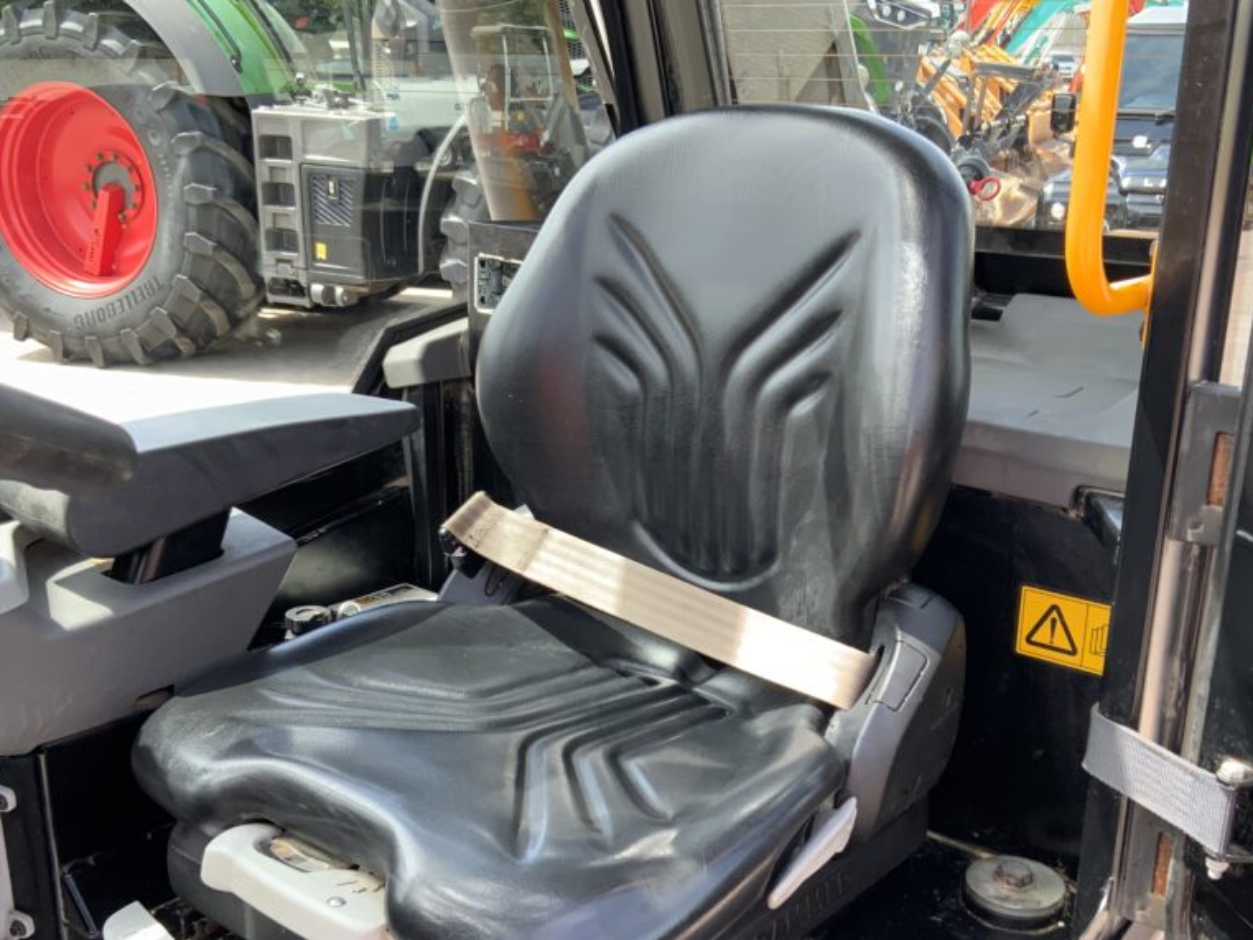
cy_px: 565
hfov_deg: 47.8
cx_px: 693
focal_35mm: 39
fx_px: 1412
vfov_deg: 36.7
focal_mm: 3
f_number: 1.8
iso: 16
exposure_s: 1/122
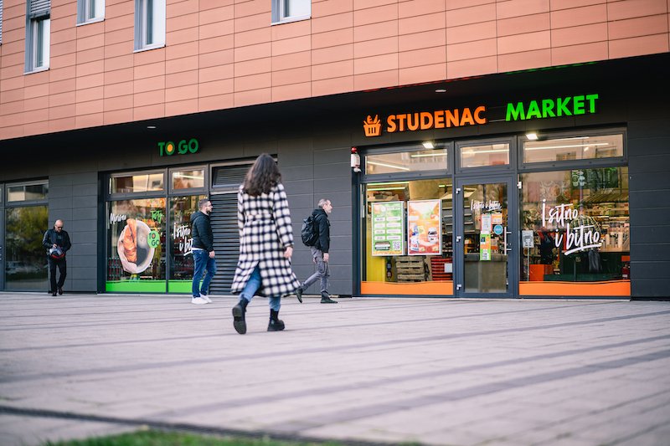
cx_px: 335
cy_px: 223
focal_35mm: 58
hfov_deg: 34.5
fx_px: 1080
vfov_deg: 23.3
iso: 64
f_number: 1.4
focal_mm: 58
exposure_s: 1/160
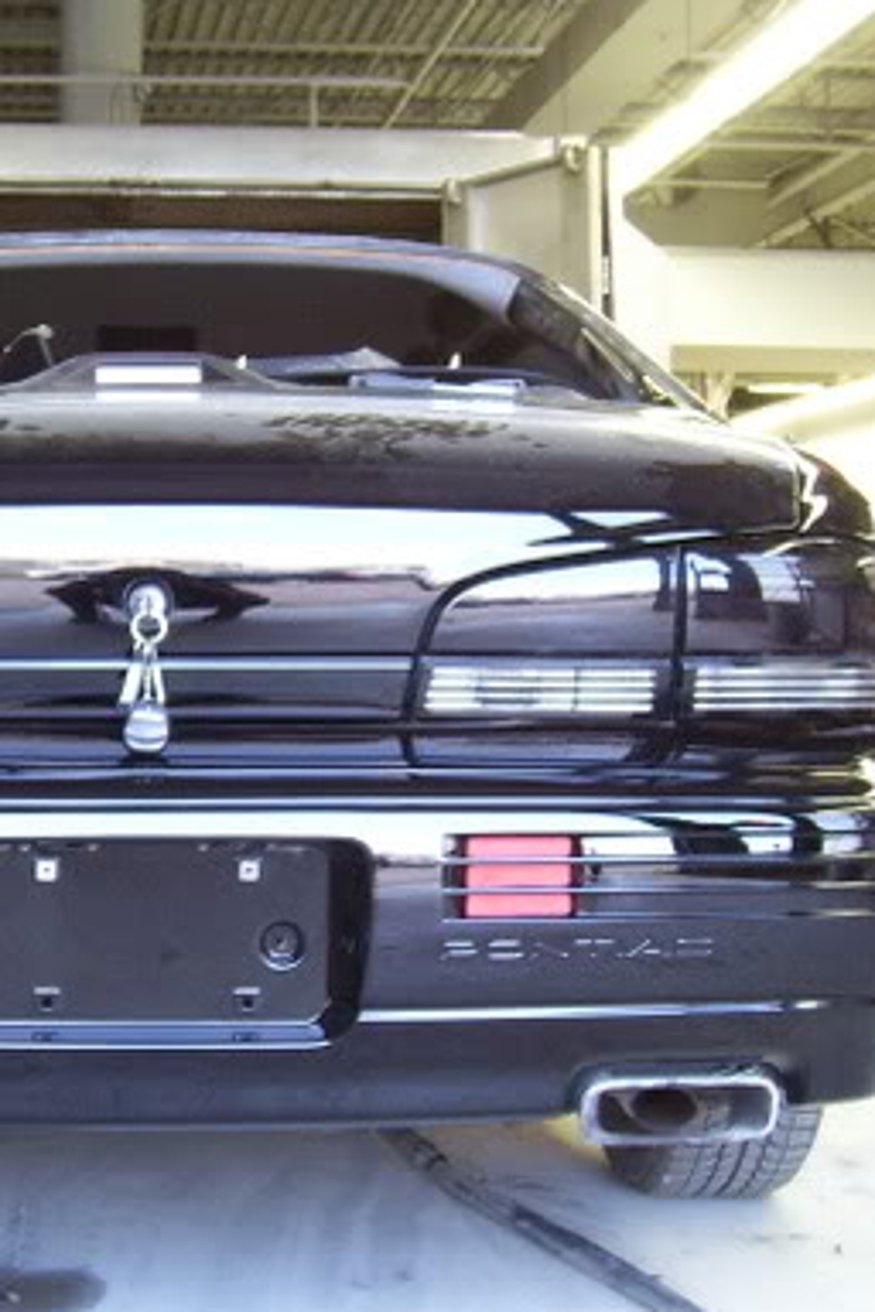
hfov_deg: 22.6
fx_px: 2151
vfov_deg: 33.9
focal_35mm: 59
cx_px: 161
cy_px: 653
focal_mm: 5.6
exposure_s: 1/8
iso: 160
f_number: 2.7
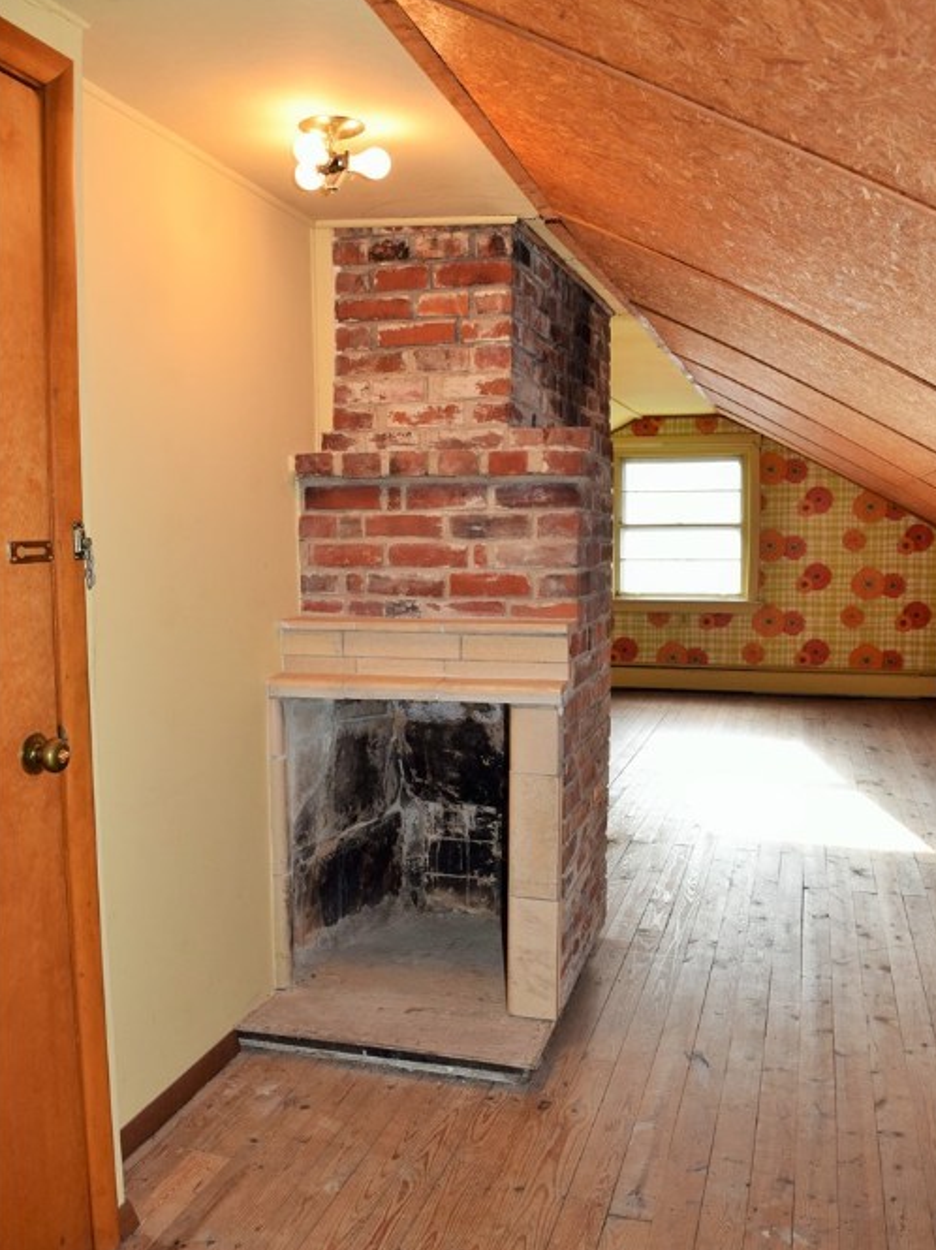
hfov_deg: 46.8
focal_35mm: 30
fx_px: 1083
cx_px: 476
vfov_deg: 60.0
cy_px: 648
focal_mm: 18
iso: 560
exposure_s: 1/125
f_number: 5.6
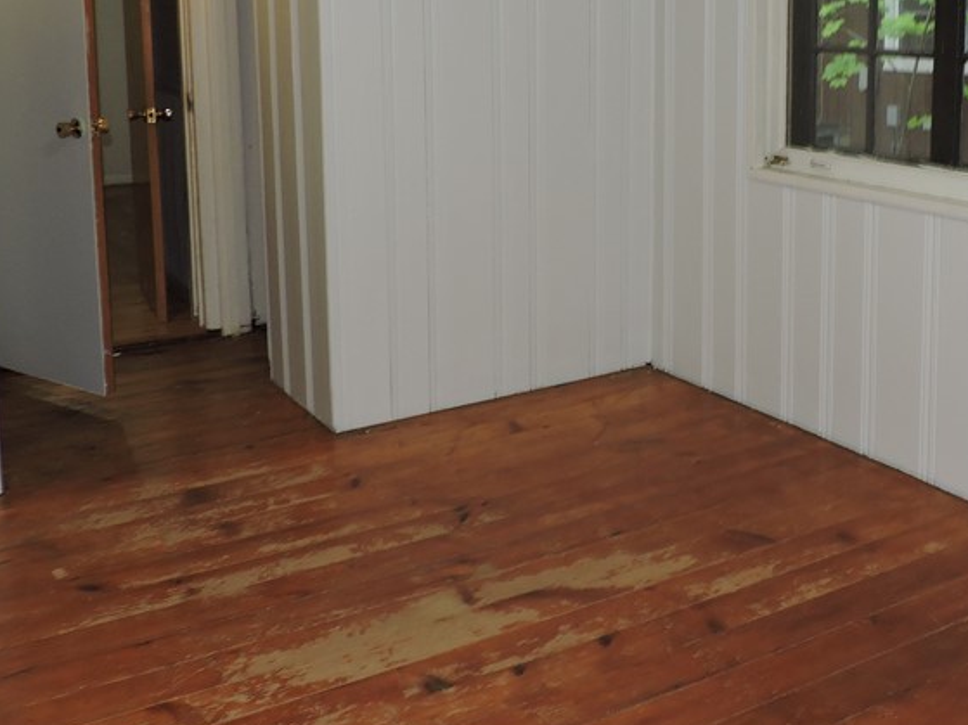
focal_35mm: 44
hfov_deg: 41.9
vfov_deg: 32.1
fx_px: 1230
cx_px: 703
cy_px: 164
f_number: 3
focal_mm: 4.3
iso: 200
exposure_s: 1/30
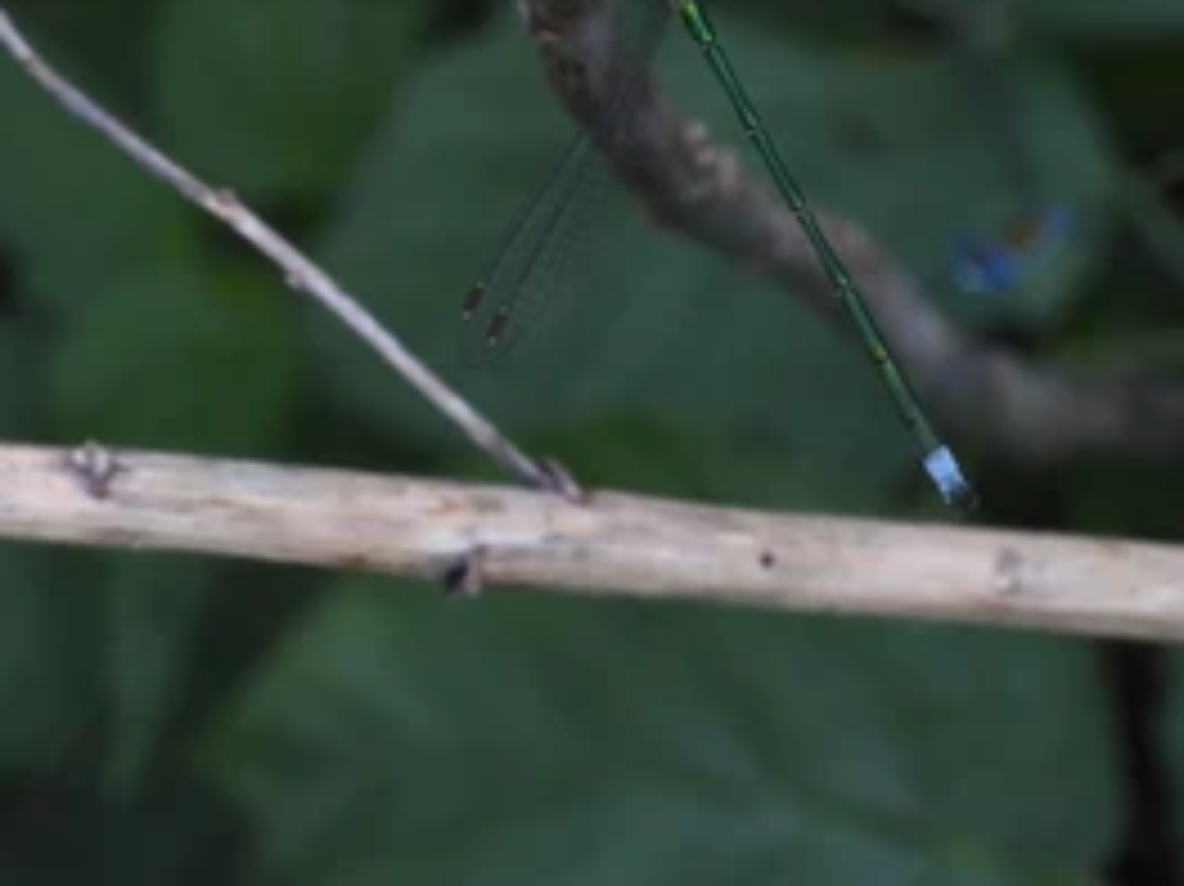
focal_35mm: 304
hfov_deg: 6.5
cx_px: 752
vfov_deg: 4.9
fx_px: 10393
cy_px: 76
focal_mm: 22.3
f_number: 5.6
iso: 100
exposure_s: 1/60
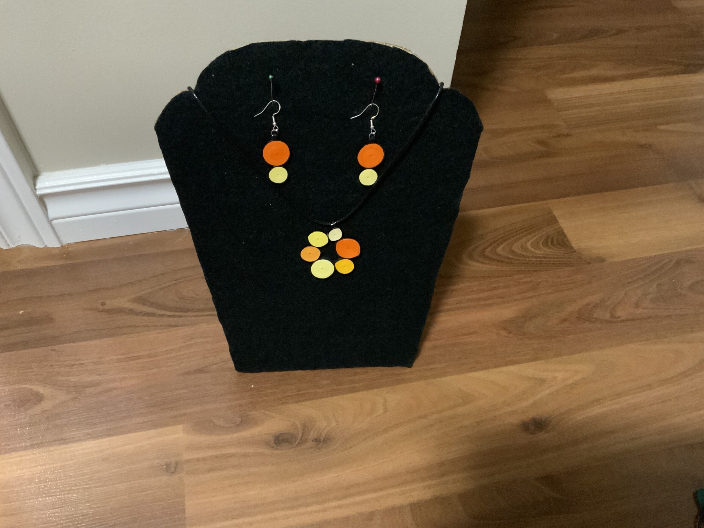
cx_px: 352
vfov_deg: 48.2
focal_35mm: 29
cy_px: 264
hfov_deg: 61.7
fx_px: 590
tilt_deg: -52.7
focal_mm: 3
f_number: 1.8
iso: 500
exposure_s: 1/24
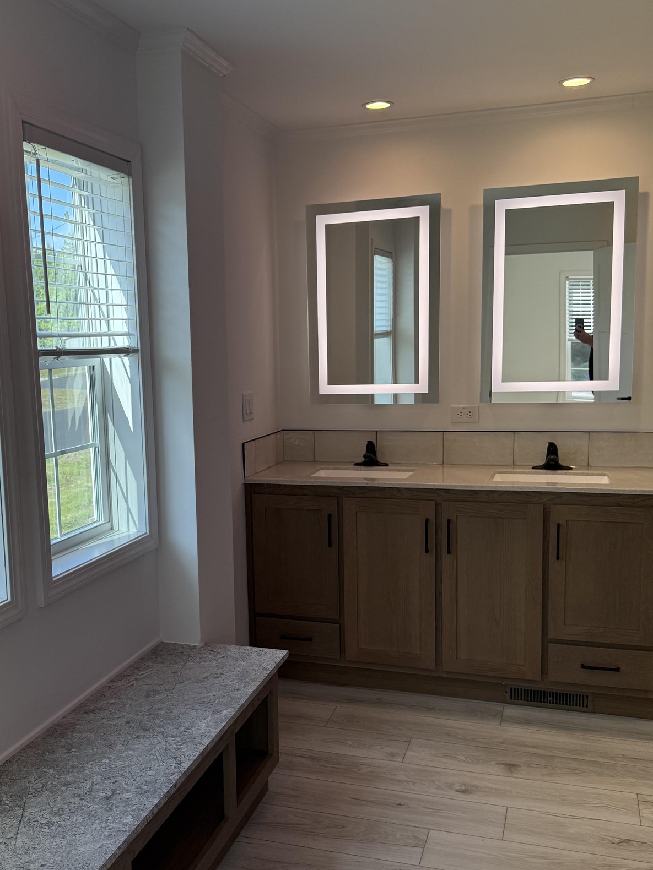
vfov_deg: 52.6
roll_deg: +2.0
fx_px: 880
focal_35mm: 35
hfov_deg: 40.4
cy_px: 469
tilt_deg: -7.9
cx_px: 247
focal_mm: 6.76
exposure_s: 1/535
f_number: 1.78
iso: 100
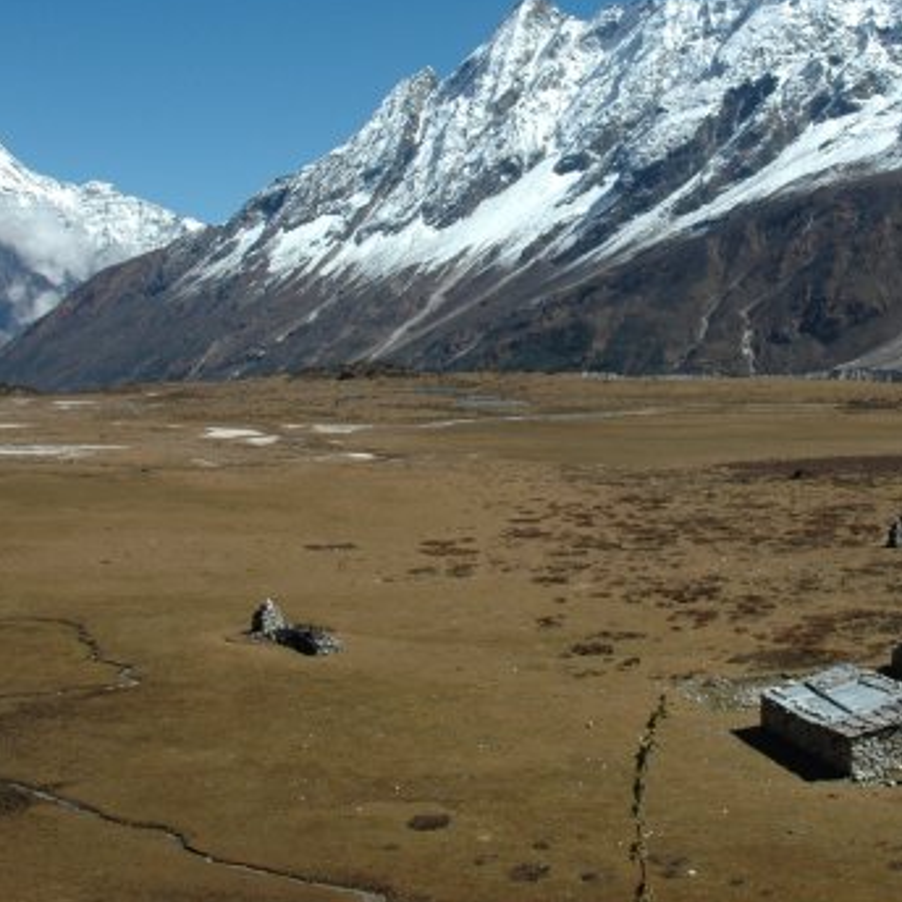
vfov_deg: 35.2
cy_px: 359
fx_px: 1415
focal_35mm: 48
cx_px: 561
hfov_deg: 35.2
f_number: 14
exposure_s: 1/200
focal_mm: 18
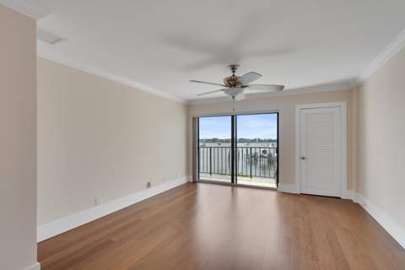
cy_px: 135
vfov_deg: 72.1
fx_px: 186
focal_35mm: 16
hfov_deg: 95.0
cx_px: 202
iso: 320
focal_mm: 11
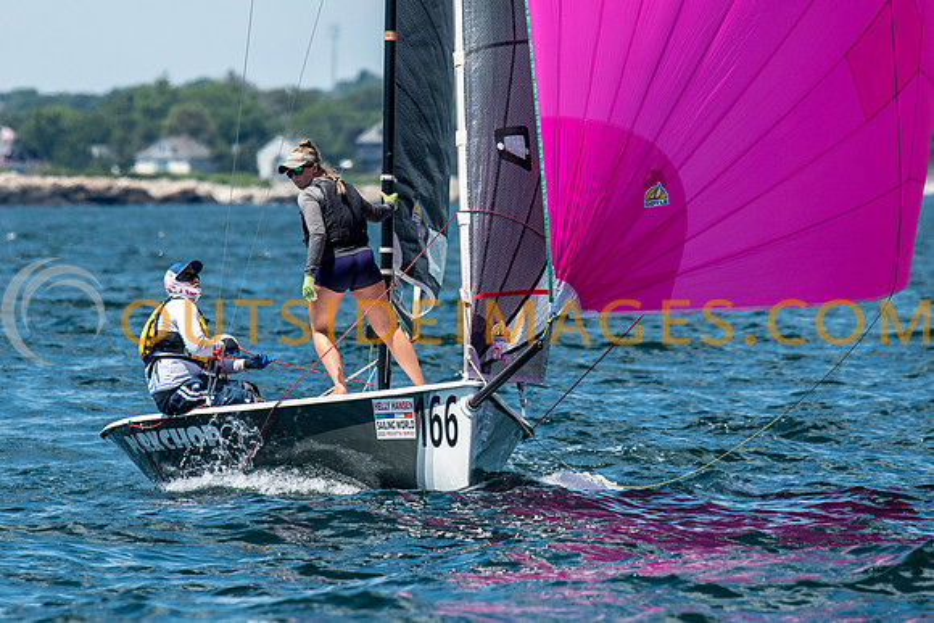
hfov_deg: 3.7
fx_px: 14568
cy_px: 268
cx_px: 386
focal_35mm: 561
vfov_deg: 2.5
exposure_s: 1/2000
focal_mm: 300
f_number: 5.6
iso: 320
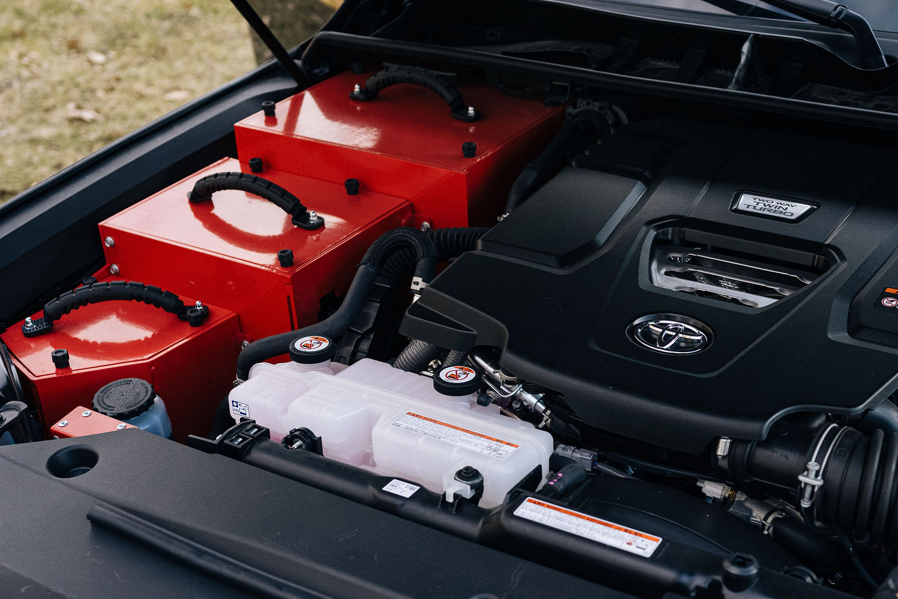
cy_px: 359
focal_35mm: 54
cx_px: 549
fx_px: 1347
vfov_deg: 25.0
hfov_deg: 36.7
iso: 1000
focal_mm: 35
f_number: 3.2
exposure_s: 1/1600
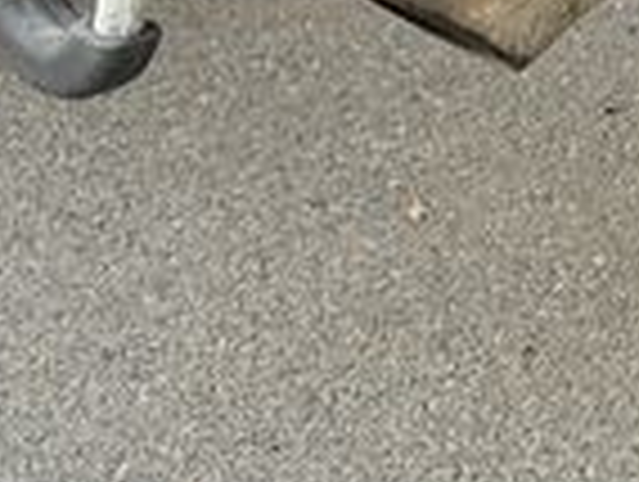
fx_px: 3994
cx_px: -86
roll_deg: -0.1
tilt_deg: -18.0
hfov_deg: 9.1
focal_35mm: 216
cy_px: -387
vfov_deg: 6.7
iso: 50
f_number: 1.78
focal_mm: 6.76
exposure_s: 1/127
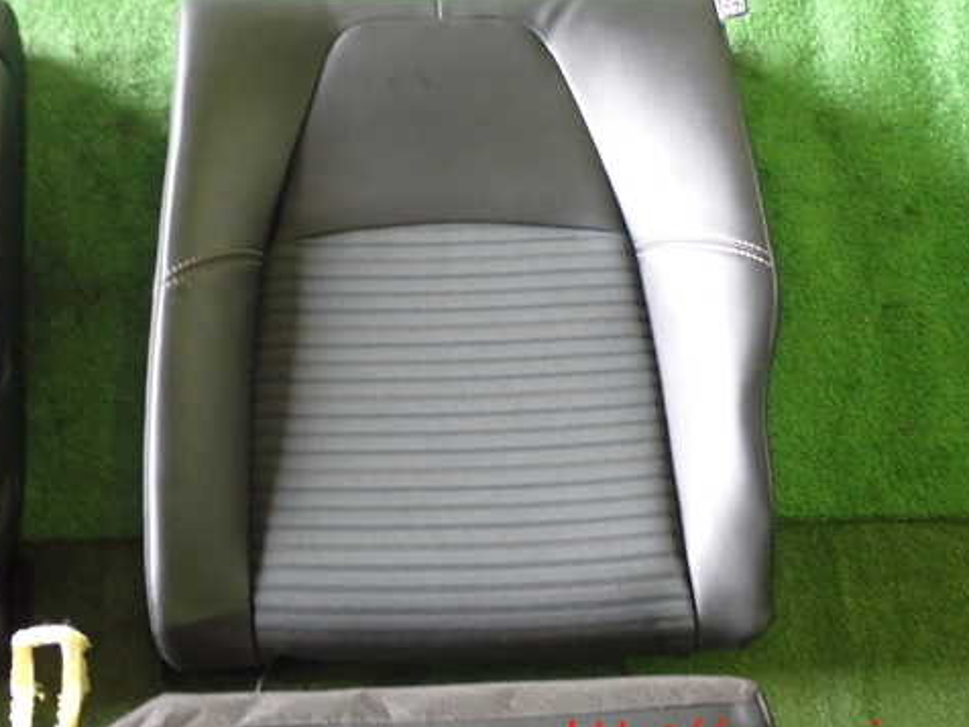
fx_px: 1764
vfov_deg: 23.3
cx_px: 417
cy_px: 307
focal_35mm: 63
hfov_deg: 30.7
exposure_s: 1/20
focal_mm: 9.01
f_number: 3.2
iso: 800
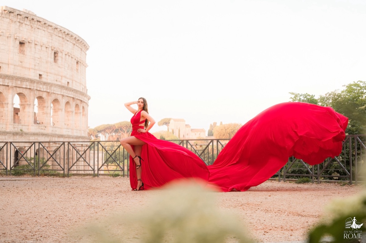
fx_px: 457
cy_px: 122
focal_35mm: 45
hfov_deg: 43.6
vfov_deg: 29.8
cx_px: 183
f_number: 4.5
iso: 800
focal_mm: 45
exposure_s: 1/400
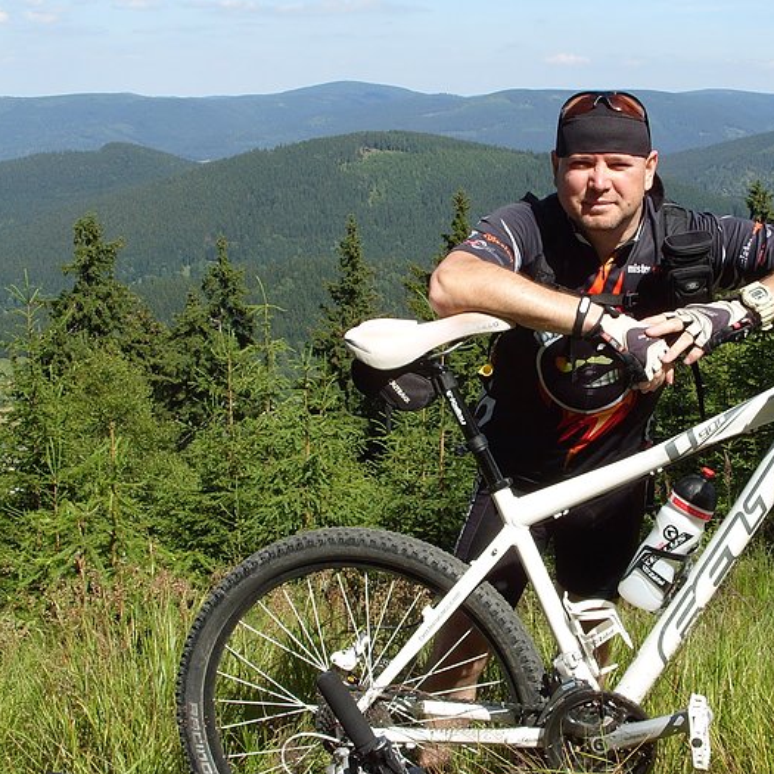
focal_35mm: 53
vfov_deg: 32.2
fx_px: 1341
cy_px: 344
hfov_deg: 31.9
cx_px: 537
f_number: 6.3
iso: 80
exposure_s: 1/350
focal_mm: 7.8
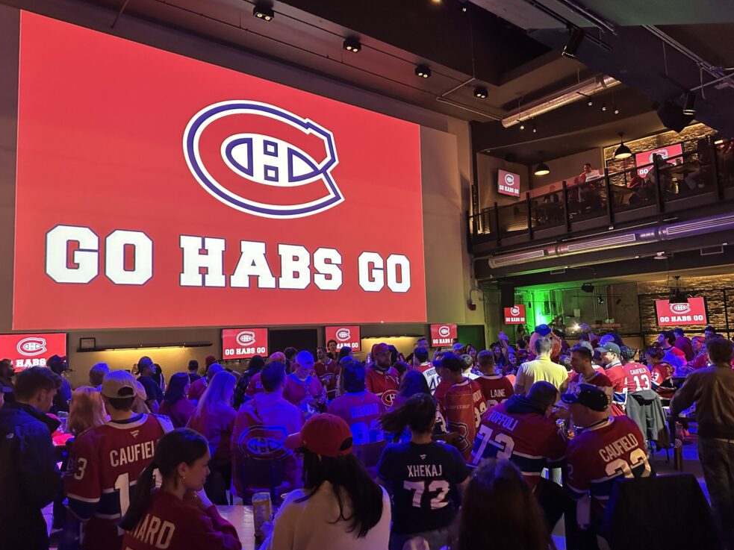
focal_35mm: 25
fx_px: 530
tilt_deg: +4.4
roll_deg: +2.5
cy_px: 281
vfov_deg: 54.9
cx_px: 352
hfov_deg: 69.4
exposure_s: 1/40
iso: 800
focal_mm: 6.86
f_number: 1.78
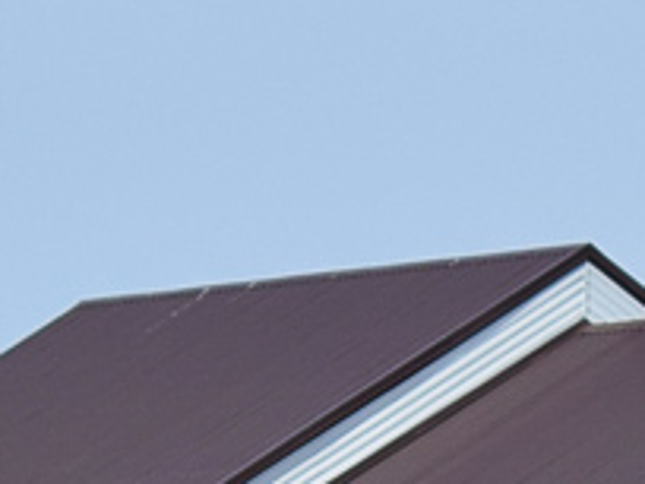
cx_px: 133
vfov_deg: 3.2
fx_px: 8698
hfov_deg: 4.2
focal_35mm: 467
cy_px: 1117
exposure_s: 1/1000
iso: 200
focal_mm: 55
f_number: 7.1
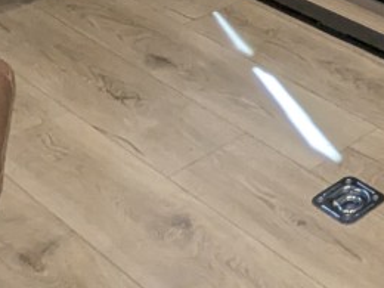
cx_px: 563
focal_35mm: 86
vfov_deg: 13.0
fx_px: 954
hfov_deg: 19.9
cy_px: -402
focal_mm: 2.35
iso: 109
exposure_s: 1/68.7
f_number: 2.2
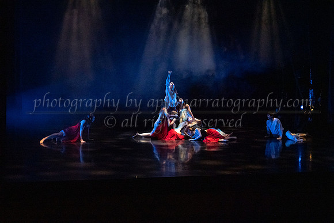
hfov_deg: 41.9
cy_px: 112
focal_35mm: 47
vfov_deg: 28.7
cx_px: 167
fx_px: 436
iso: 5000
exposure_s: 1/200
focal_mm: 47
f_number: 2.8
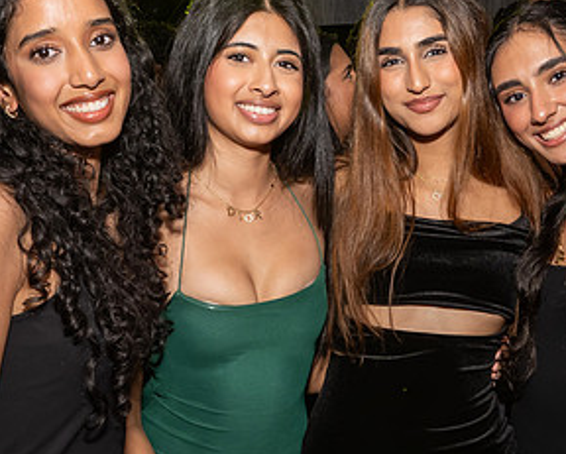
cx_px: 366
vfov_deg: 26.3
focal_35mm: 58
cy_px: 251
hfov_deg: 32.2
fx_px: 973
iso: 640
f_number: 7.1
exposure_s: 1/250
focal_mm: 17
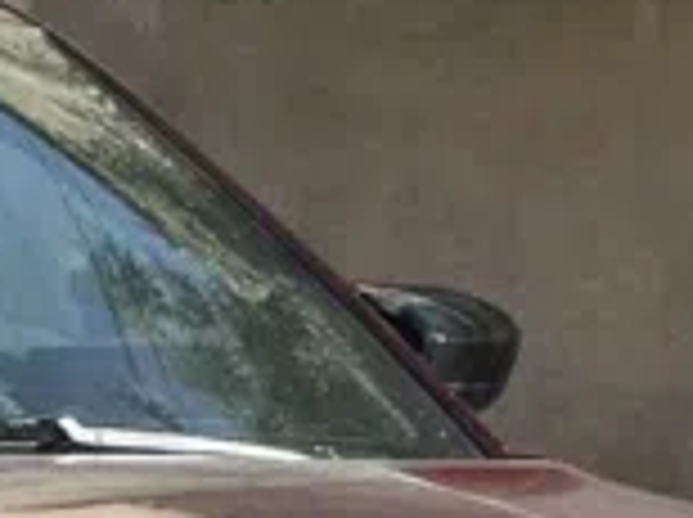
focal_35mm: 100
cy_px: 1068
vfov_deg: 12.7
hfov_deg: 18.3
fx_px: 1999
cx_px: -212
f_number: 1.78
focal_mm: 6.86
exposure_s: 1/1779
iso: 80
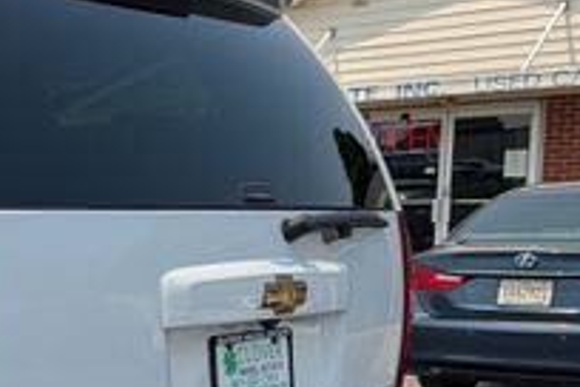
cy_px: 427
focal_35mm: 78
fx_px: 1257
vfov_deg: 16.9
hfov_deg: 22.7
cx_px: -210
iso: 21
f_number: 1.68
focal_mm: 6.9
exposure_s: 1/1754
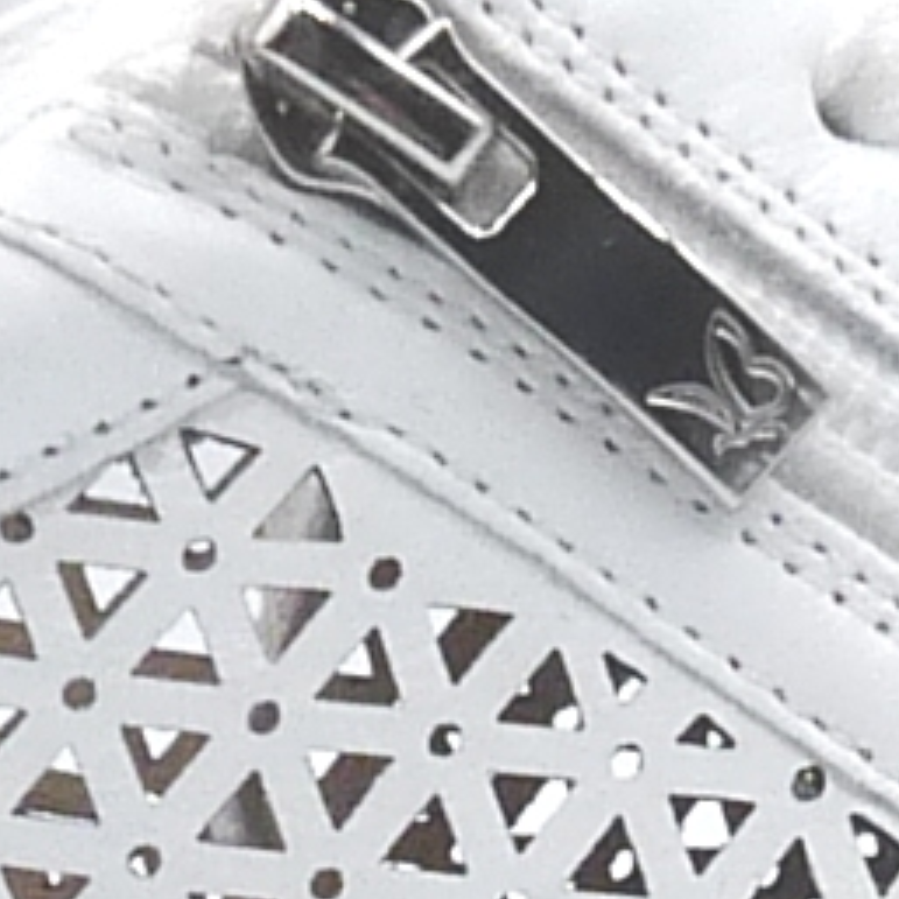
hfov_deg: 6.2
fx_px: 8256
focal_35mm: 281
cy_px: 1018
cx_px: 658
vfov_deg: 6.2
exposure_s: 1/200
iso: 100
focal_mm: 5.1
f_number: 5.6
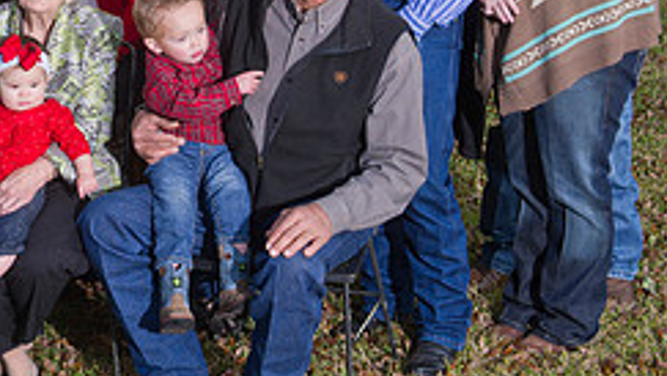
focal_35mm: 110
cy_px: -14
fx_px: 1947
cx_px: 52
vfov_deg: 10.9
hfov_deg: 19.1
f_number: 9
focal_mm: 44
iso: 1000
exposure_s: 1/200
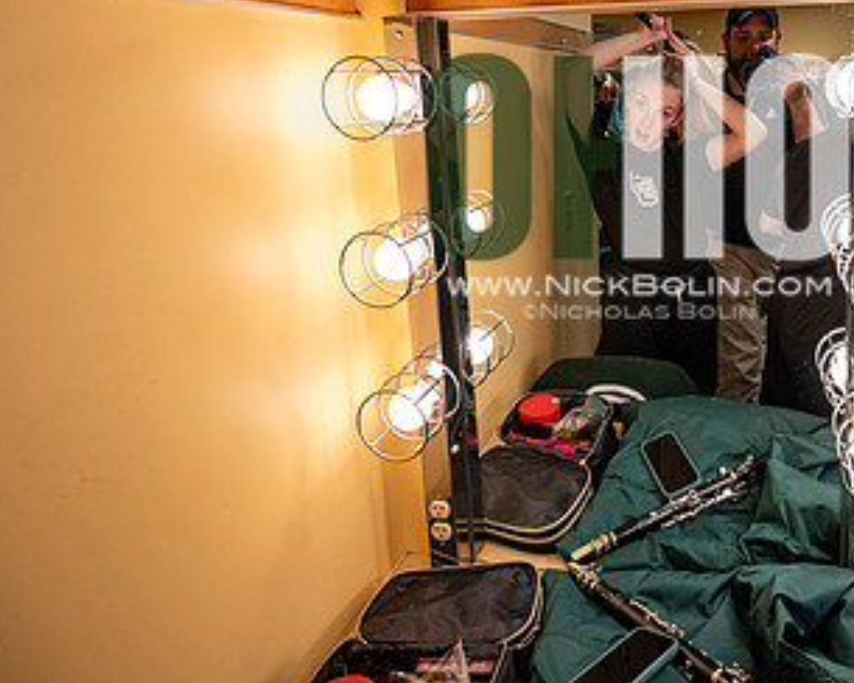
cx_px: 638
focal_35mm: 25
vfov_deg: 54.6
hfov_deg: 64.1
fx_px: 632
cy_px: 186
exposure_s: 1/160
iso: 1600
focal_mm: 14
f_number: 4
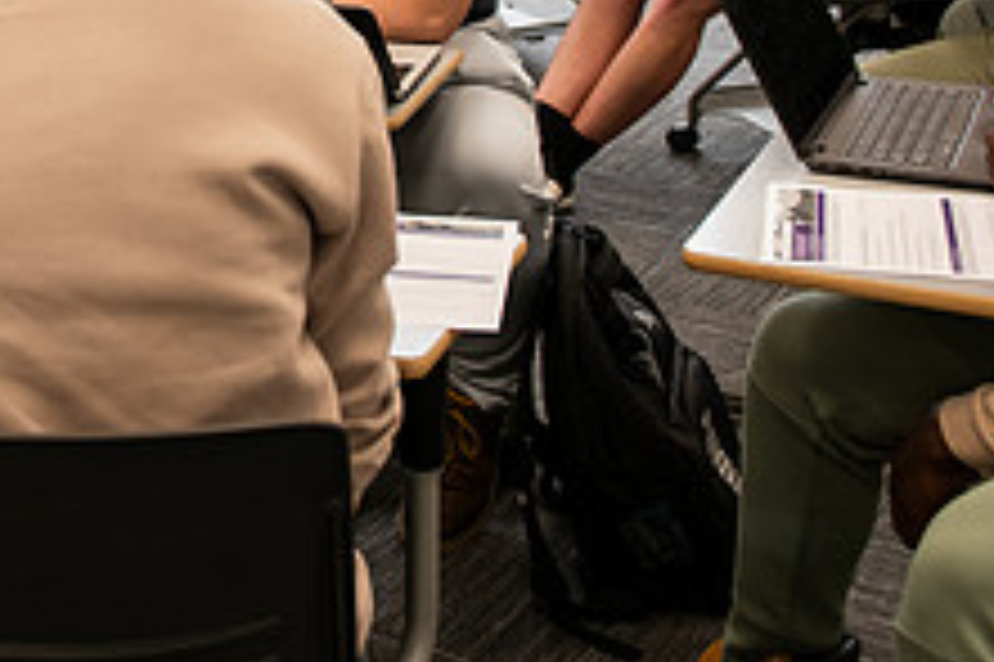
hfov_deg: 29.9
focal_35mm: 63
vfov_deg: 20.3
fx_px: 1738
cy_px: -110
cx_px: 18
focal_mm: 24
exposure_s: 1/100
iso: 800
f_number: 3.5
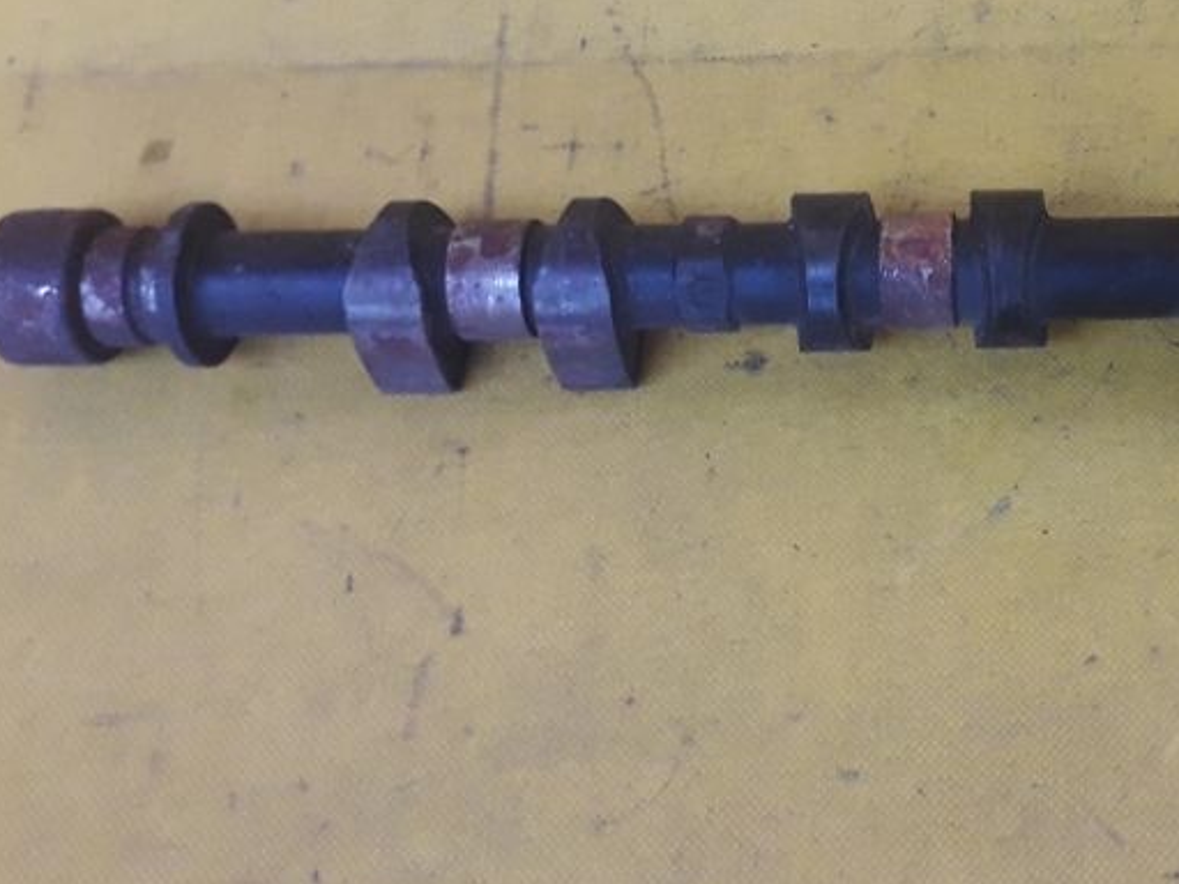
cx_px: 1055
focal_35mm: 54
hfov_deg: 33.7
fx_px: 1839
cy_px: 207
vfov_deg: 26.6
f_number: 1.9
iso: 160
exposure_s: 1/50
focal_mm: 3.6
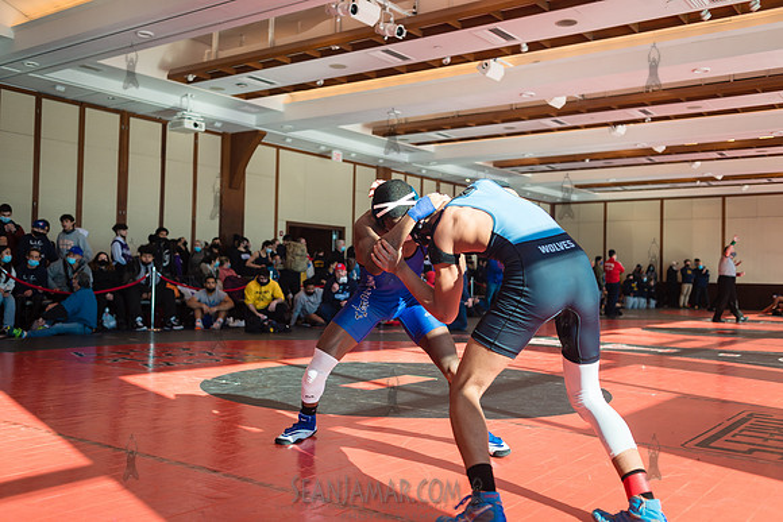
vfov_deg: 37.9
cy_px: 261
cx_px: 392
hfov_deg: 54.4
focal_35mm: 35
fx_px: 761
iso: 400
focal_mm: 35
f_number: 3.5
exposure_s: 1/400
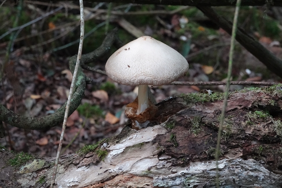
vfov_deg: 9.9
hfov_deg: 14.8
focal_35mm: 139
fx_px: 1089
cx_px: 141
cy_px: 94
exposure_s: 1/160
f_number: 7.1
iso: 2500
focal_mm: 51.14
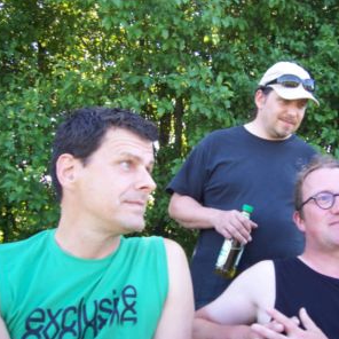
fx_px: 476
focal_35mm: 43
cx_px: 203
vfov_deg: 39.2
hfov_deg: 39.0
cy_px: 171
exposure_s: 1/60
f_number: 3
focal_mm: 6
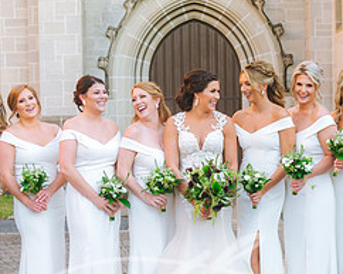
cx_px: 183
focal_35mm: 90
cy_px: 153
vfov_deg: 17.0
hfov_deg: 21.3
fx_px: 913
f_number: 3.2
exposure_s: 1/250
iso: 500
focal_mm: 40
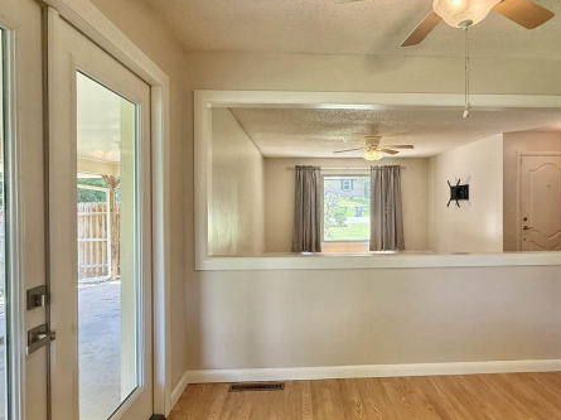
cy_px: 204
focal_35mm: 21
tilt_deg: -0.4
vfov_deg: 63.4
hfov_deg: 78.6
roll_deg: +0.1
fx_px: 340
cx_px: 321
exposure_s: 1/120
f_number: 2.2
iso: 160
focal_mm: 2.22
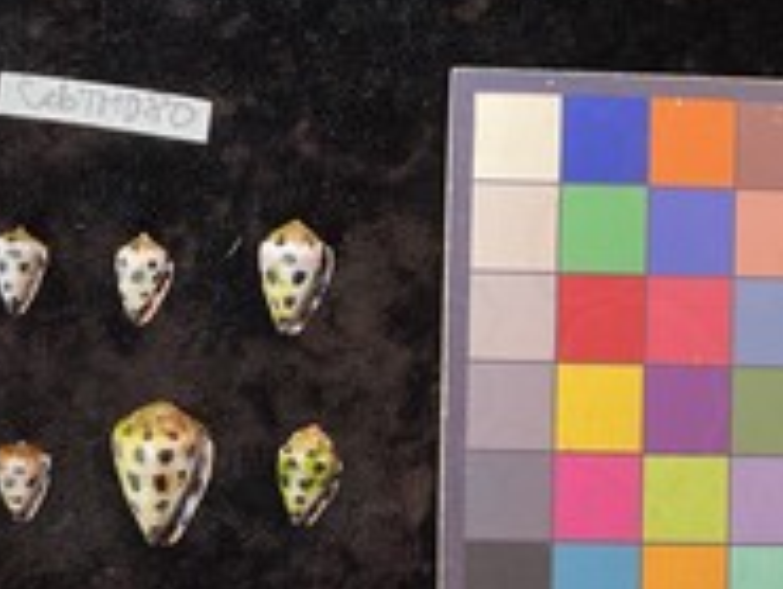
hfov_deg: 34.2
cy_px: 426
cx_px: 199
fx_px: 1245
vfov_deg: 26.3
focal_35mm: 55
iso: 40
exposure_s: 1/50
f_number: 1.8
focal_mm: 3
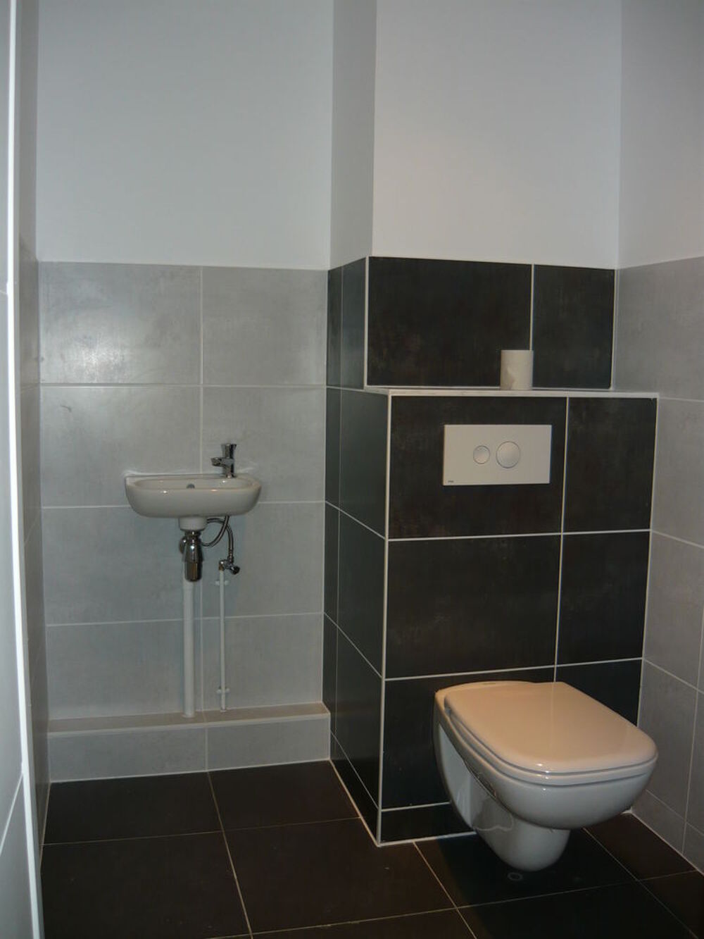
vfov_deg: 55.3
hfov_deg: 43.0
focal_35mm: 33
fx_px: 895
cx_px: 352
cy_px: 470
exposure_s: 1/30
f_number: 2.8
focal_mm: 5.5
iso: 100
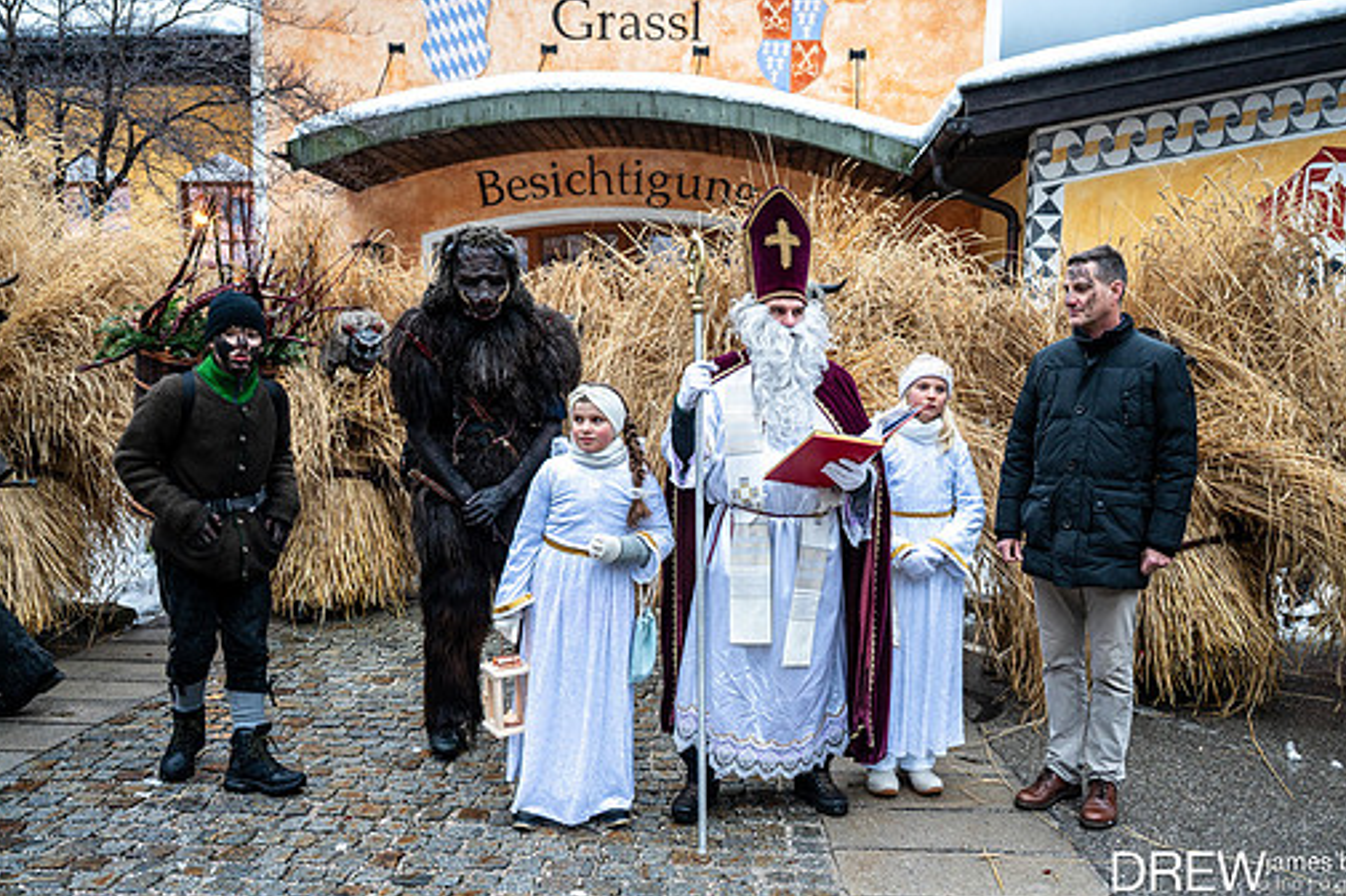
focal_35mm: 31
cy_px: 507
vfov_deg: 42.2
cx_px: 736
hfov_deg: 60.2
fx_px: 1158
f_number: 2.8
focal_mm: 27
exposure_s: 1/125
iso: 560
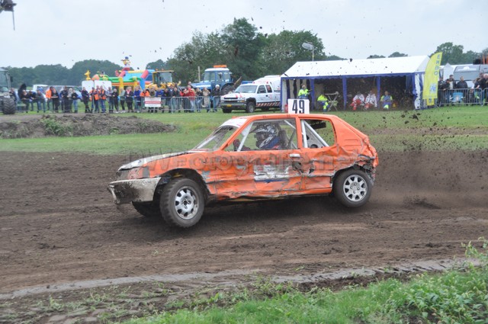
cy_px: 162
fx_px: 812
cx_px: 244
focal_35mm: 60
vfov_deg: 22.6
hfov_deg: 33.4
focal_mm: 40
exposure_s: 1/1000
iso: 640
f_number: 4.8
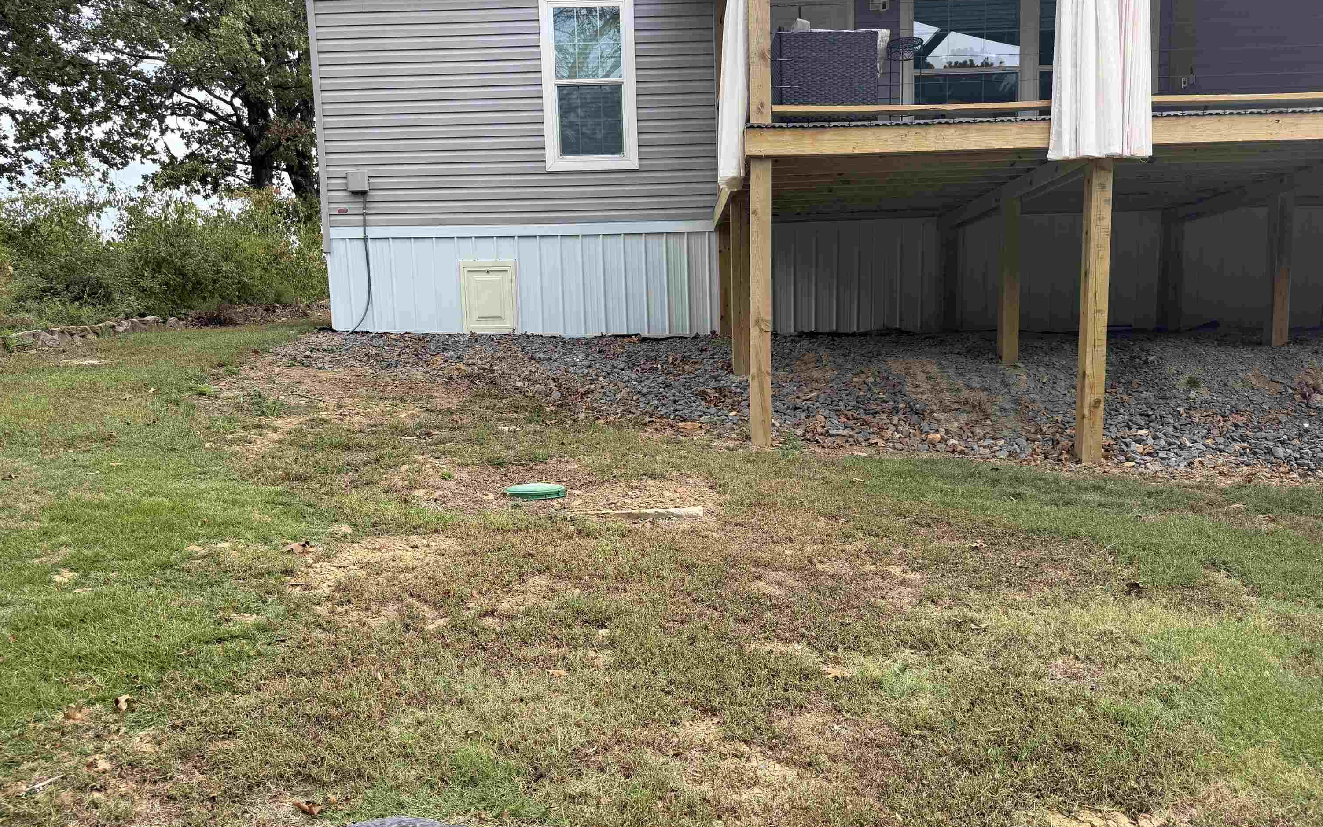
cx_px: 654
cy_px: 480
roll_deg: +2.0
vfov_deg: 47.4
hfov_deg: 70.4
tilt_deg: -7.9
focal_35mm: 26
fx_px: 937
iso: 80
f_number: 1.78
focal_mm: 6.76
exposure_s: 1/1230
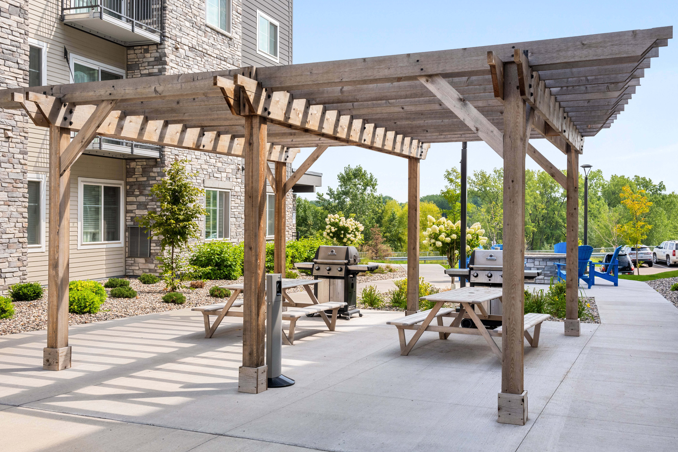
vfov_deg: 36.9
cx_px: 338
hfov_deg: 53.1
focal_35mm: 36
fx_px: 678
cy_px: 225
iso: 400
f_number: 11
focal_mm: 35
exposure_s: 1/125
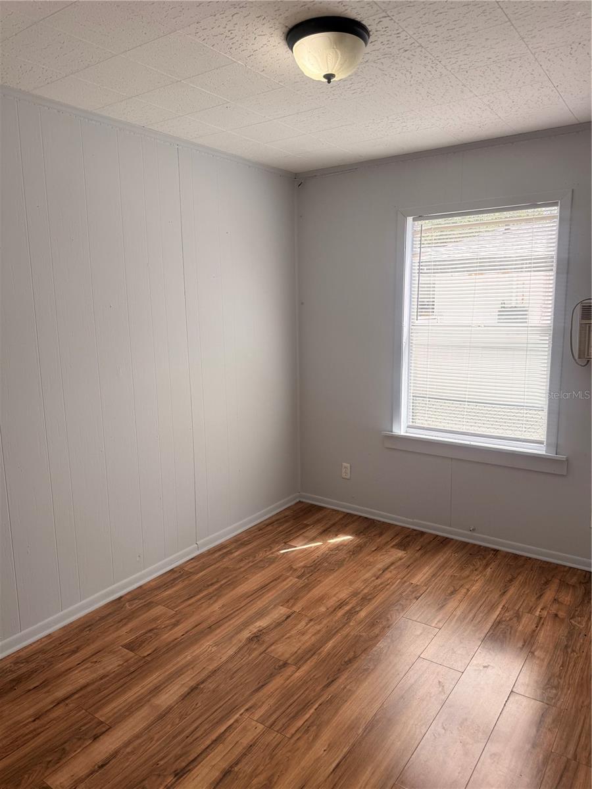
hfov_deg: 56.8
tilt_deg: -6.8
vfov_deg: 71.6
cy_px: 394
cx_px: 296
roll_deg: +1.1
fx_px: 547
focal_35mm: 24
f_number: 1.78
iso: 100
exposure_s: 1/287
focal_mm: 6.76
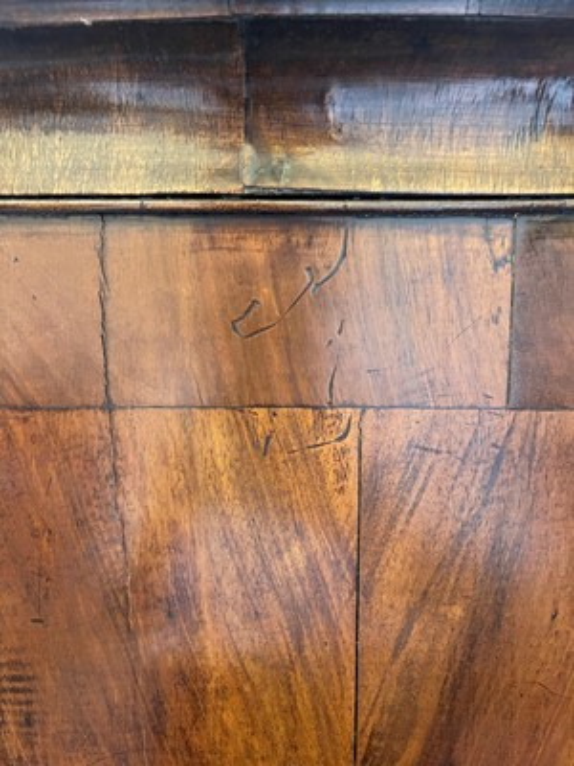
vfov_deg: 67.3
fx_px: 575
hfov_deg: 53.1
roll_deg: +1.1
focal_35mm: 26
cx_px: 287
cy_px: 383
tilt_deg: -4.6
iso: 400
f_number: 1.6
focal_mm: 5.1
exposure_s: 1/33
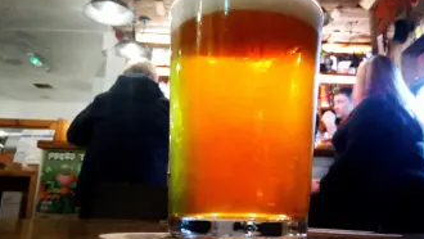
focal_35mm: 37
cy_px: 96
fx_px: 416
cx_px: 235
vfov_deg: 32.0
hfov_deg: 53.9
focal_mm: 3.54
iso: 1570
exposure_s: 1/20
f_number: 2
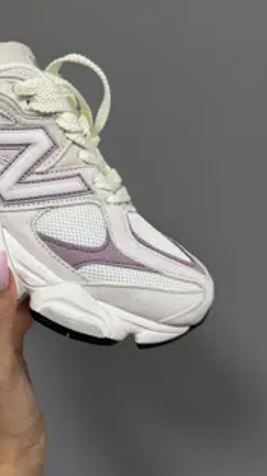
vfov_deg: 50.4
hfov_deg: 27.9
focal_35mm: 40
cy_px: 208
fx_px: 505
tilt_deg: -9.8
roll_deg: +2.1
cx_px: 2
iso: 200
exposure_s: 1/100
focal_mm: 6.76
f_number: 1.78
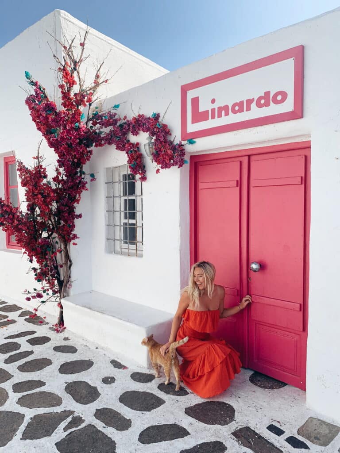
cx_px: 170
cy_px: 226
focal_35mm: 26
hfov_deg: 53.1
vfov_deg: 67.3
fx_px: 340
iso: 25
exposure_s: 1/2257
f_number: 1.8
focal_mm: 4.25
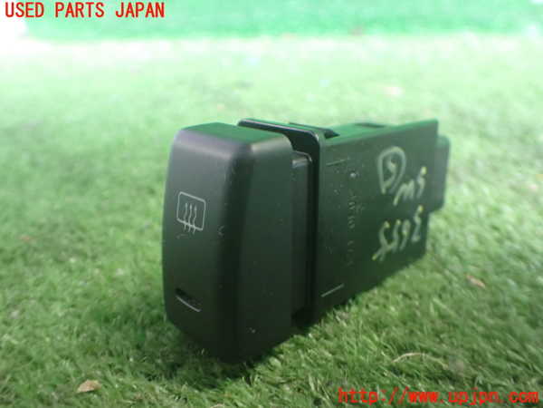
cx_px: 272
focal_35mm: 30
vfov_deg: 46.8
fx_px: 471
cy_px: 204
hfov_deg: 60.0
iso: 800
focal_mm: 5.4
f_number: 2.3
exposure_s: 1/40
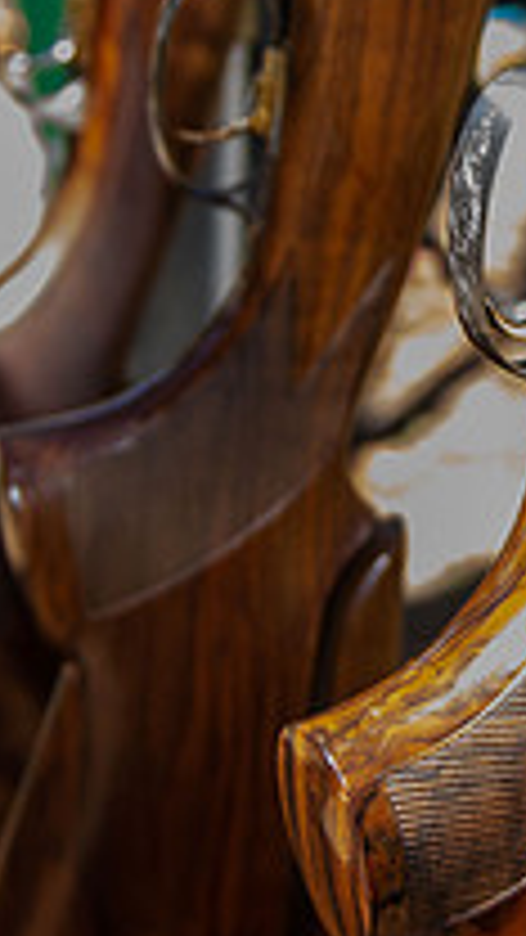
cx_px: 783
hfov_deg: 10.7
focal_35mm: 109
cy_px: 158
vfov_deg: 19.4
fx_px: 2703
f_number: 2.8
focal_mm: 32
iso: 50
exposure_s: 1/125
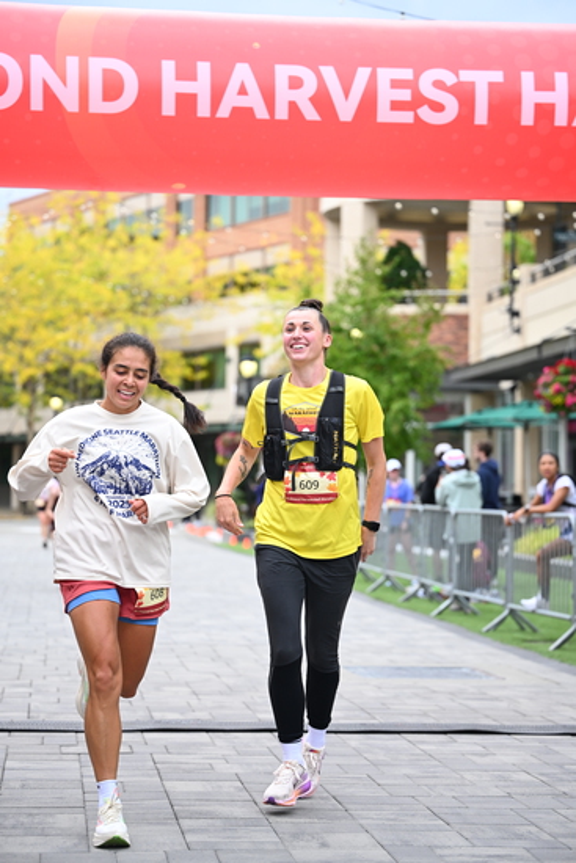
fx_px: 2015
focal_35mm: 84
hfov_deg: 16.3
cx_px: 288
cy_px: 432
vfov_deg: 24.2
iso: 640
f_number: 2.8
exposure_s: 1/2000
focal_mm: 84
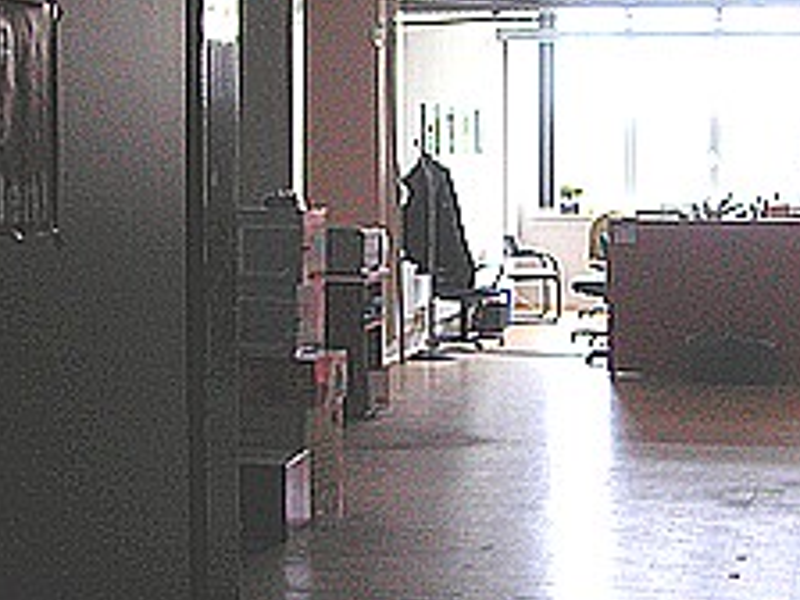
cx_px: 443
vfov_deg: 19.4
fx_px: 1756
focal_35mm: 76
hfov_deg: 25.6
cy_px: 277
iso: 125
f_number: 2.8
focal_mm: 6.1
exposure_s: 1/45
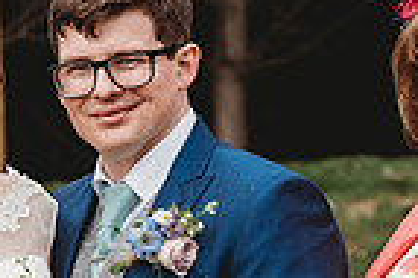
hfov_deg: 7.3
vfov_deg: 4.8
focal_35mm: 284
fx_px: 3294
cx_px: 99
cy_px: 294
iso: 200
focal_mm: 70
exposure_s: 1/1000
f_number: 4.5
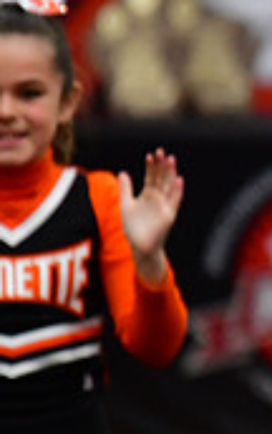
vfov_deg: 2.0
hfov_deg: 1.3
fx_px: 12164
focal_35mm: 1029
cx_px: 703
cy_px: 246
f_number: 2.8
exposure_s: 1/800
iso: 4000
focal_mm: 200
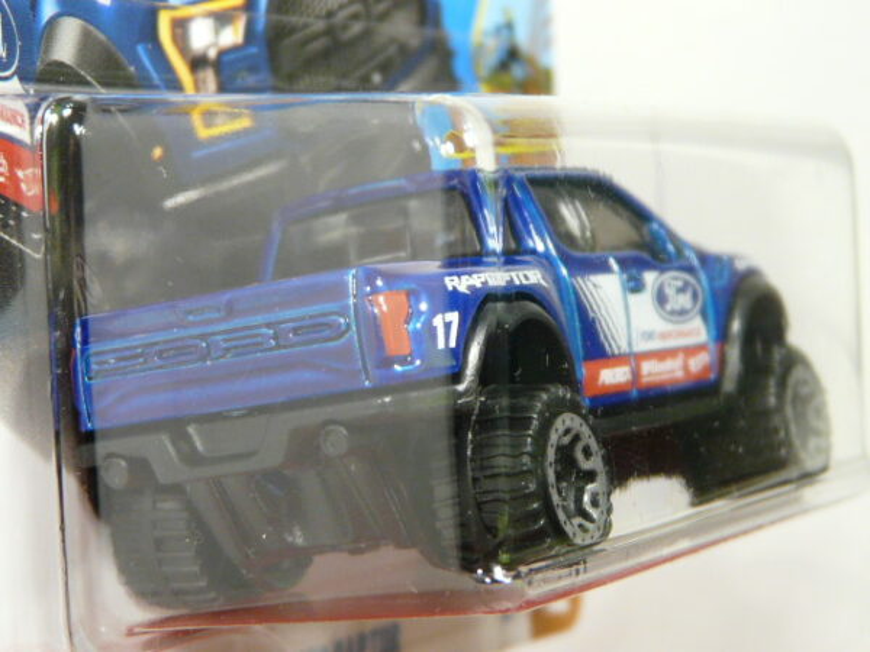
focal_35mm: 102
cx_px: 435
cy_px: 326
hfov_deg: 19.3
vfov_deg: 14.5
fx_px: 2564
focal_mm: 10.5
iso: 200
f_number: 3.2
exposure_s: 1/50
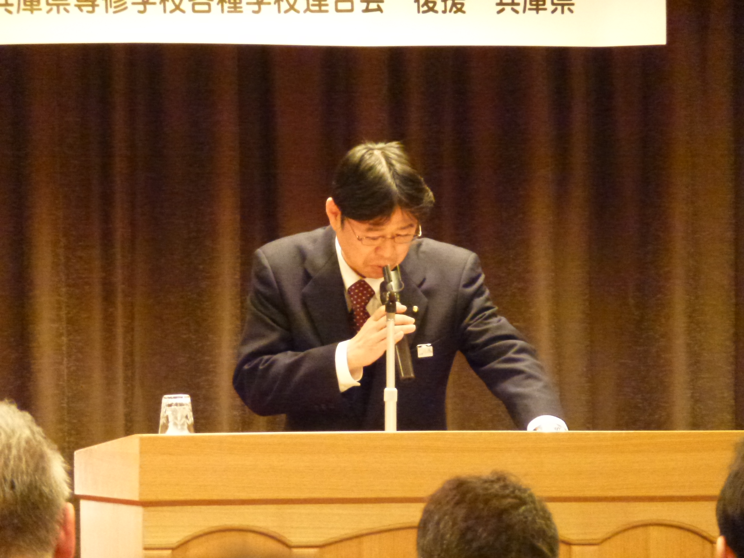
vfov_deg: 3.9
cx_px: 372
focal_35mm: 384
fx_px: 8253
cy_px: 279
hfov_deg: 5.2
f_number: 5.9
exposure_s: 1/10
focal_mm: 68.8
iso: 1600
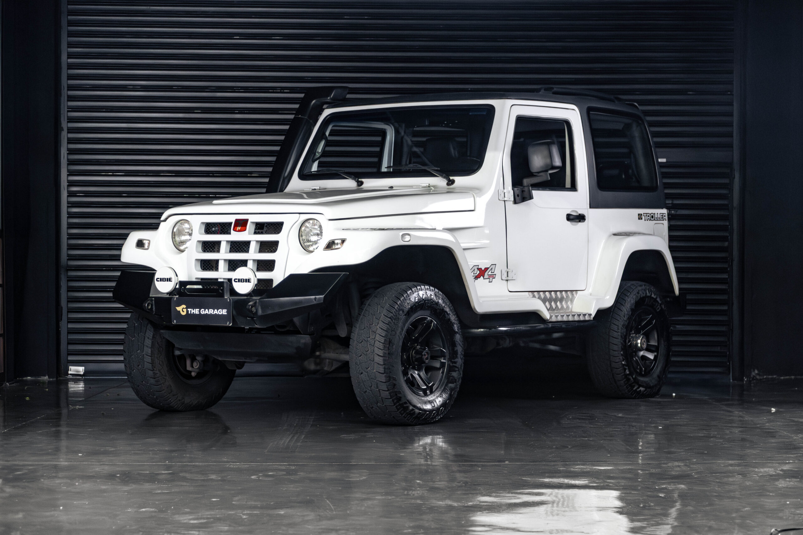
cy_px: 268
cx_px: 402
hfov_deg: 27.0
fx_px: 1673
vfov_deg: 18.2
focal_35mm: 75
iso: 4000
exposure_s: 1/80
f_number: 4
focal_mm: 50
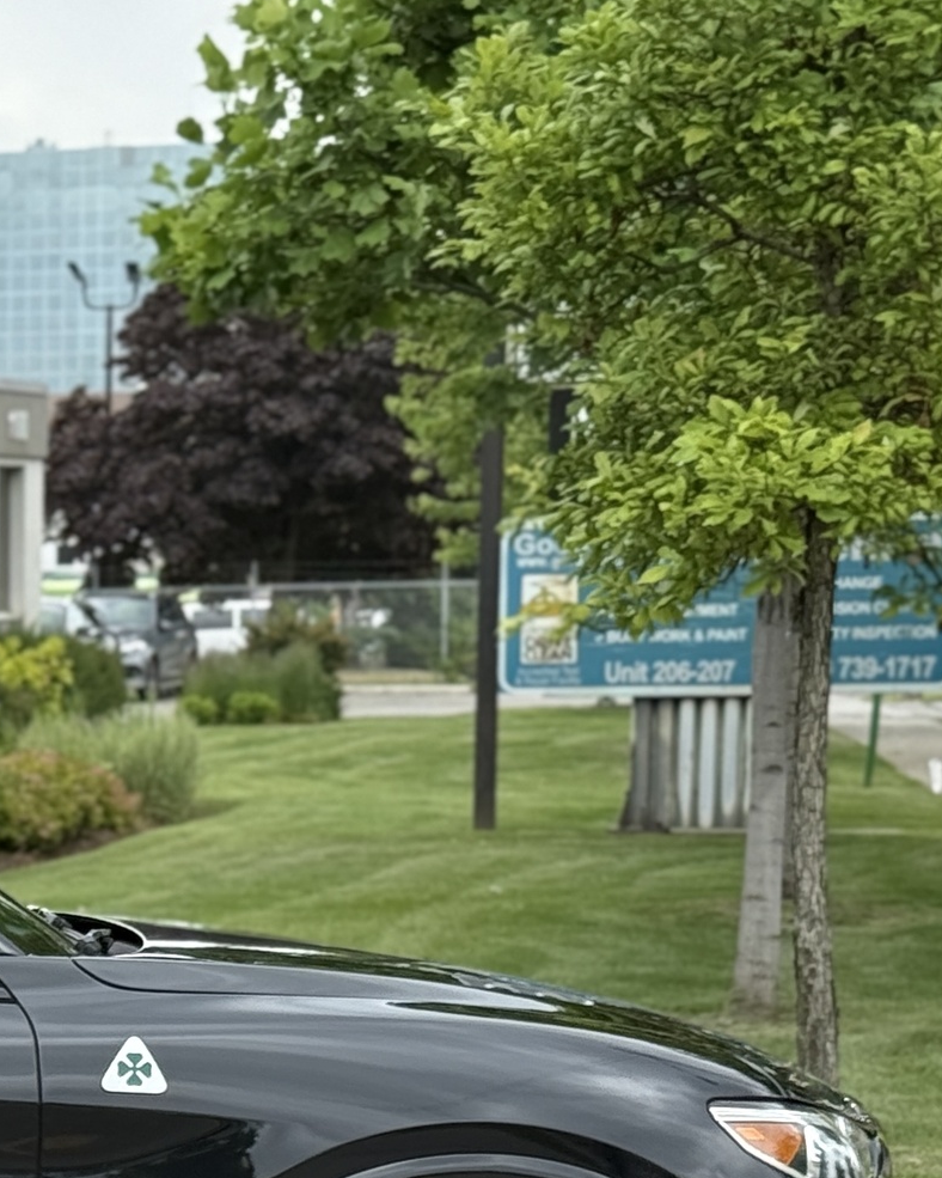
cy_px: 1158
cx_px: -494
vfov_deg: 13.9
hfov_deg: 10.8
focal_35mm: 137
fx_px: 4774
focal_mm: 6.76
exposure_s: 1/1678
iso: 100
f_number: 1.78
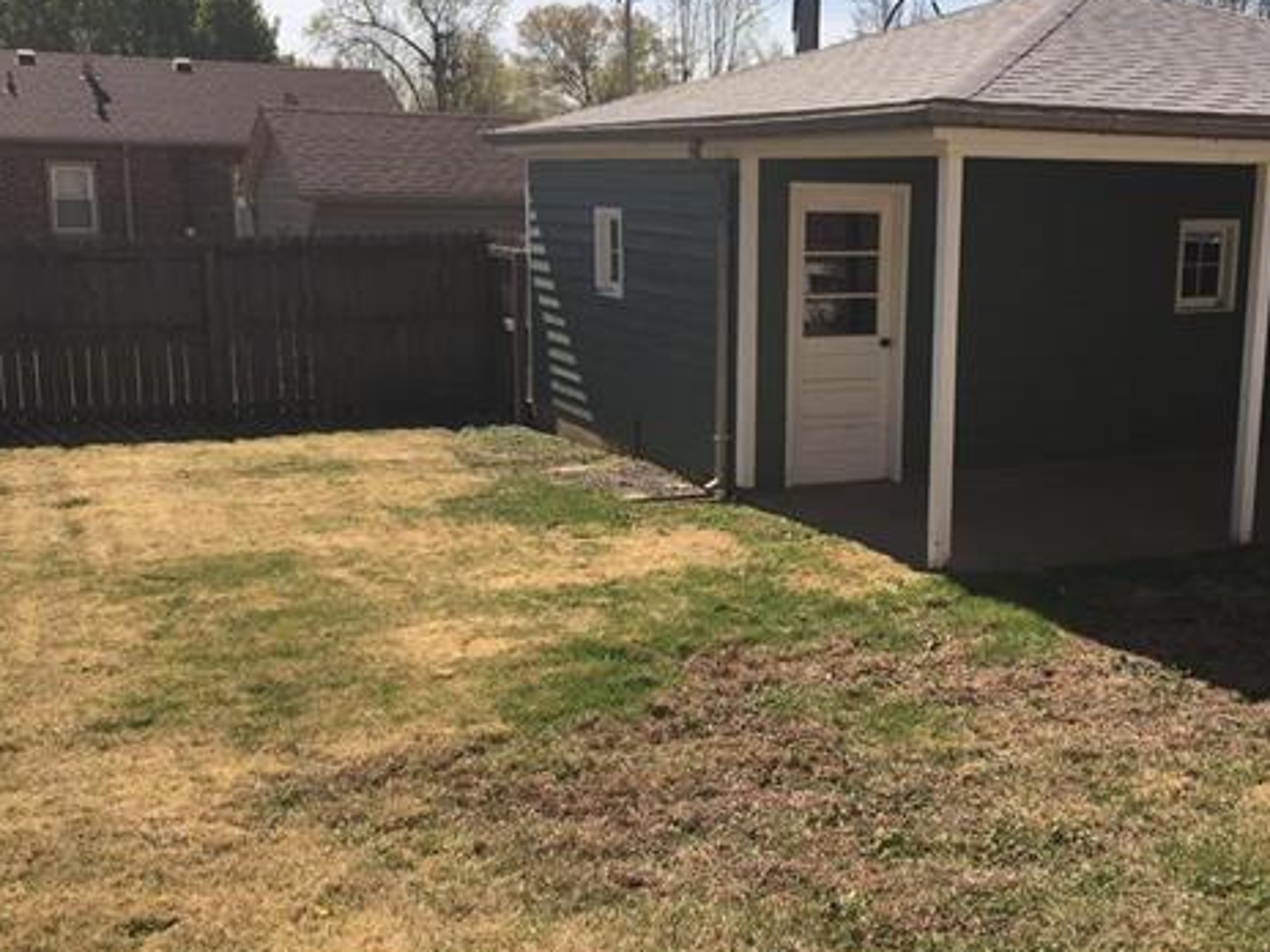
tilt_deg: -10.7
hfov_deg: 46.3
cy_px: 465
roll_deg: -0.9
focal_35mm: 40
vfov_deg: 36.0
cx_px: 802
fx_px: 1468
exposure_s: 1/2475
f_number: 2.2
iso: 40
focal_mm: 4.15
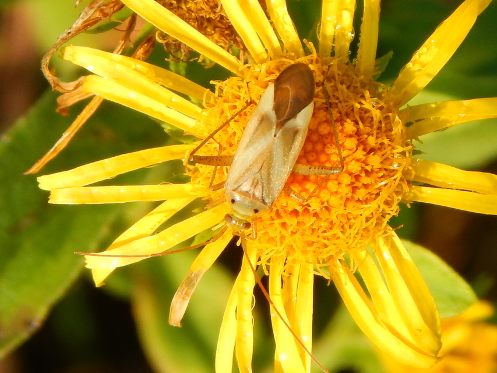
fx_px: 1637
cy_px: 186
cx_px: 248
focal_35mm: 114
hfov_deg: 17.3
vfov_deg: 13.0
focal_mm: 20.5
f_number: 4.6
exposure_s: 1/500
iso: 125
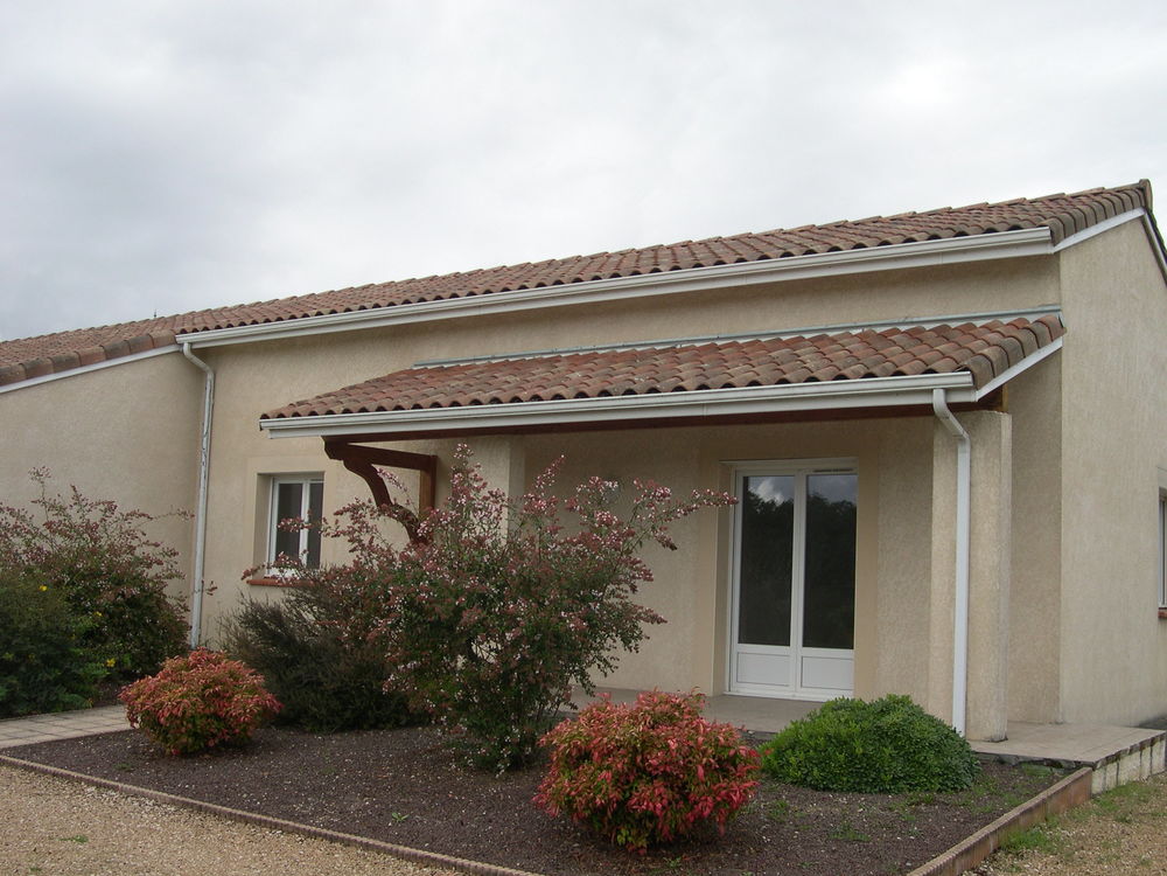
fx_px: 1281
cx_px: 584
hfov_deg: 49.0
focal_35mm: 38
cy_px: 438
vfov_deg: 37.7
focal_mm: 8
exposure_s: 1/114
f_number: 7.6
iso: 100
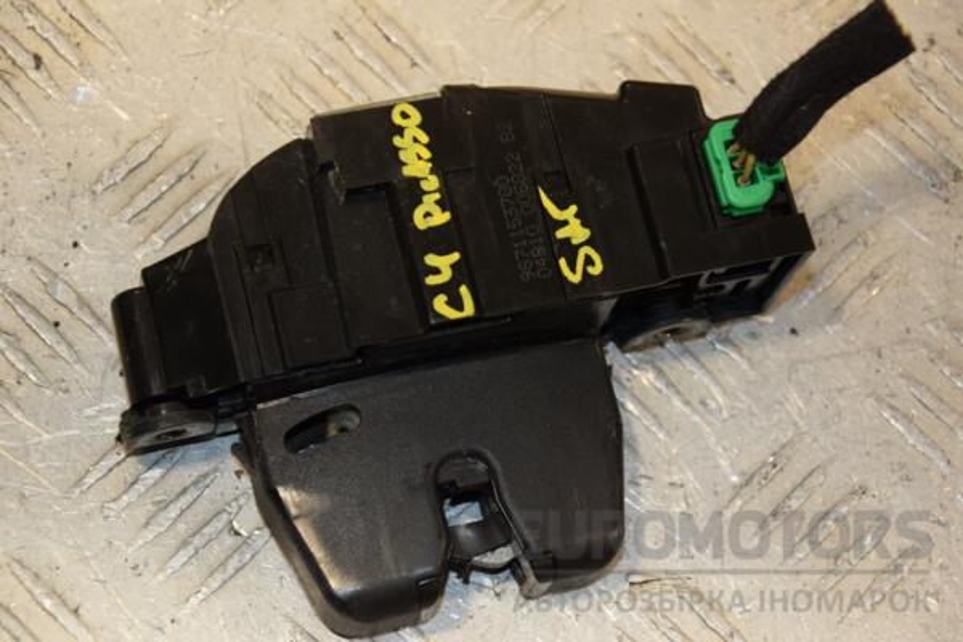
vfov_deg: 11.4
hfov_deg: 17.1
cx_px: 482
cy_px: 321
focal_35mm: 120
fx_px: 3210
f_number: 5.6
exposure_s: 1/200
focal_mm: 80
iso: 800
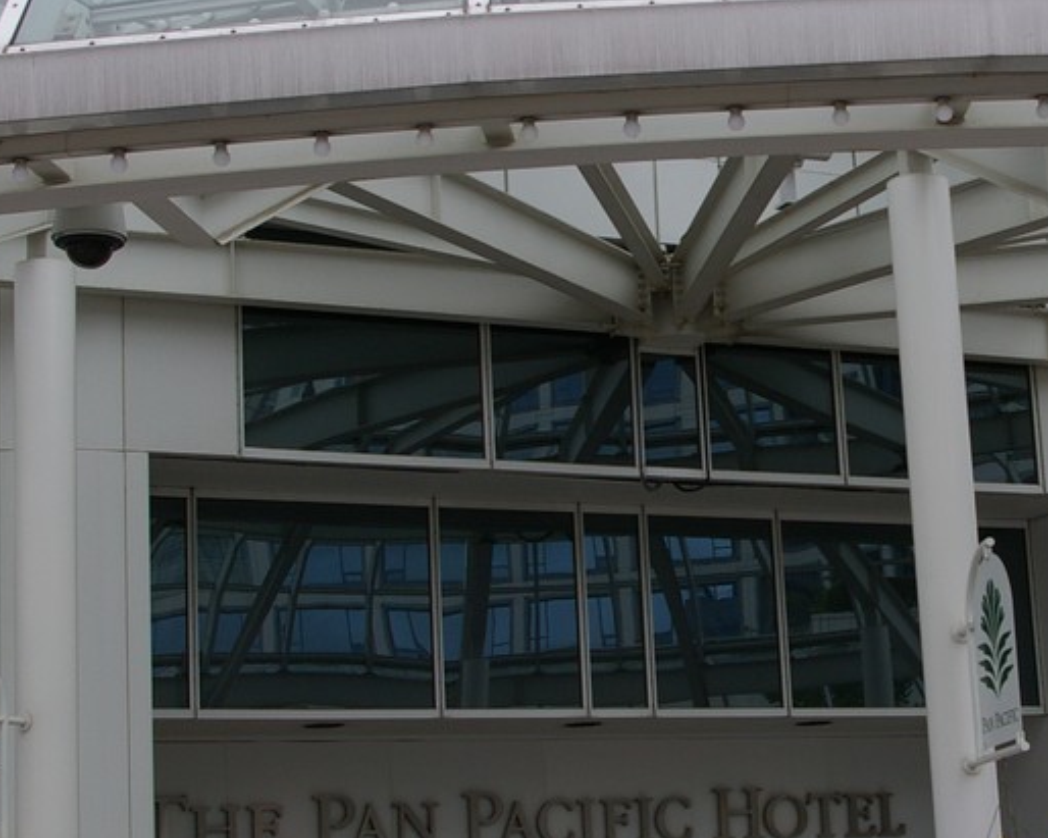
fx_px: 2643
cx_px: 795
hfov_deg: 22.2
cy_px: 391
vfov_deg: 18.0
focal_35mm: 85
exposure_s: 1/250
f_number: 8
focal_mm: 23
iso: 200
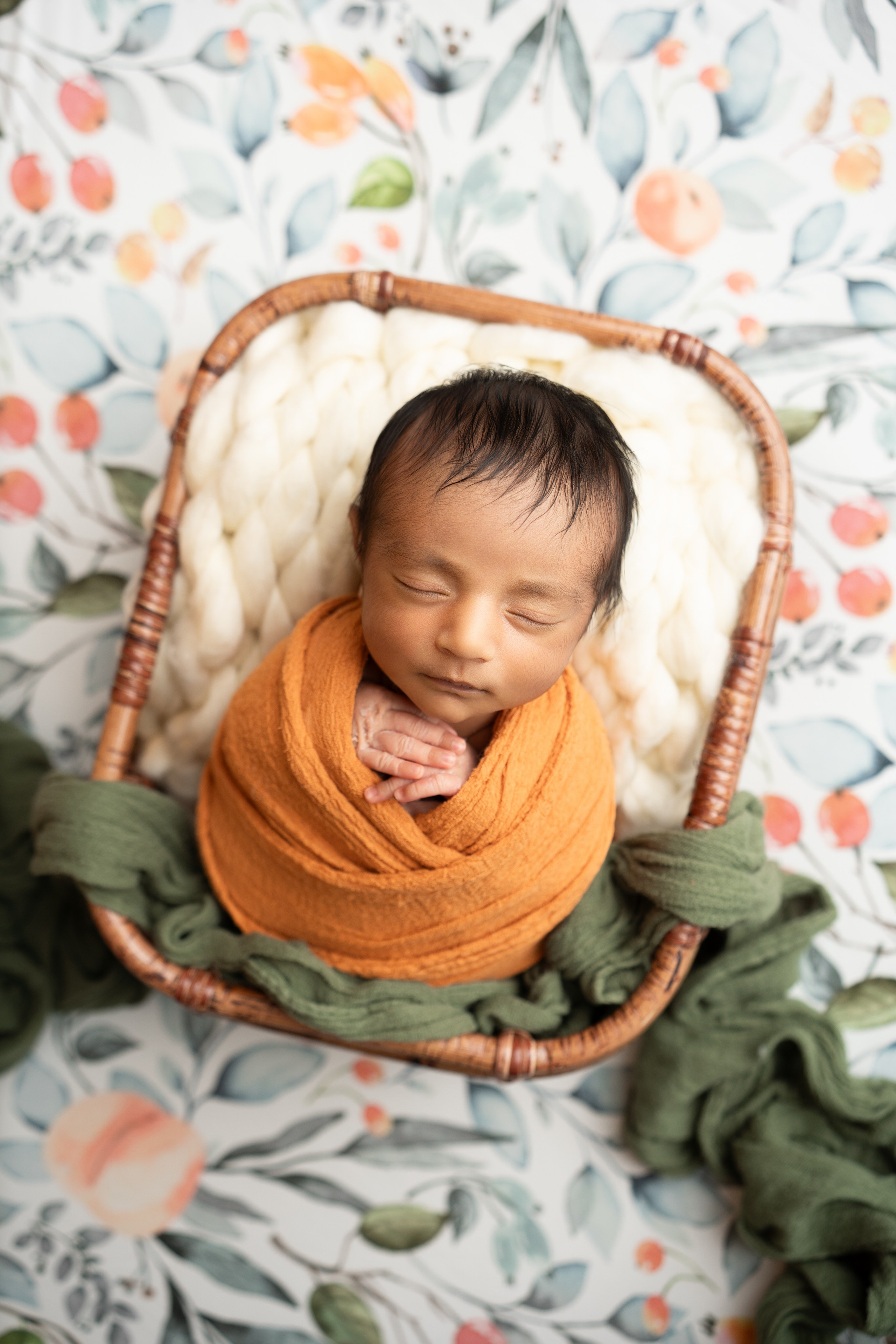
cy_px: 672
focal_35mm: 35
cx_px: 448
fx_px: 1307
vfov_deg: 54.4
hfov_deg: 37.9
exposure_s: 1/200
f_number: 2.8
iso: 160
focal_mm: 35
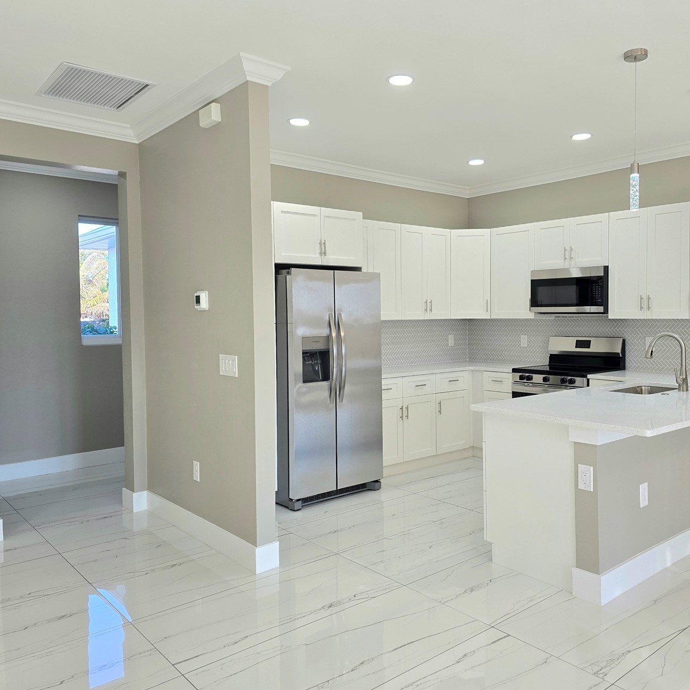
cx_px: 401
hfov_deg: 57.0
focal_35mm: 28
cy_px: 341
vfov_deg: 57.3
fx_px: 631
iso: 80
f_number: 1.7
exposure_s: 1/120
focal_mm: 6.3
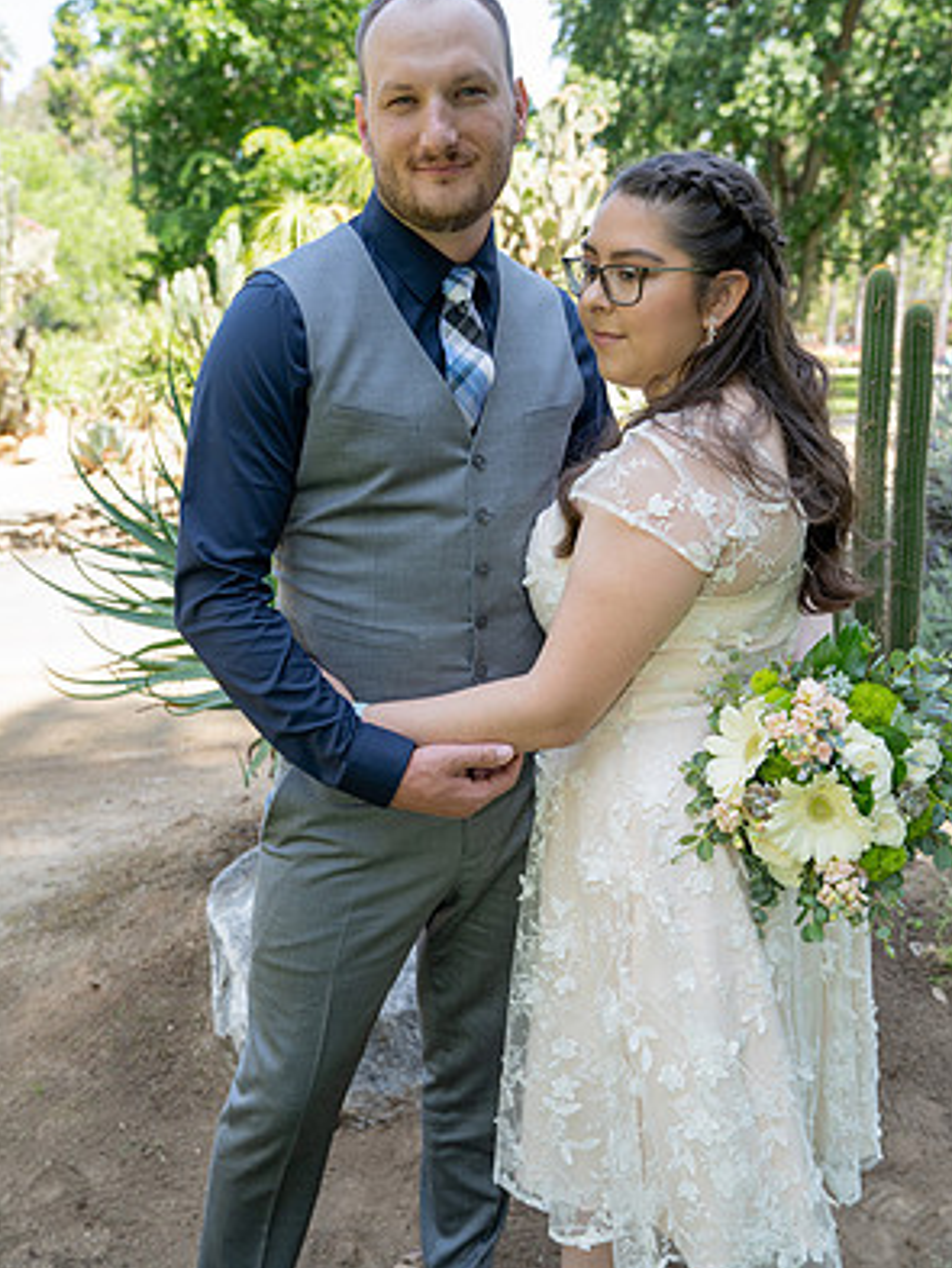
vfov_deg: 55.3
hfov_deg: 43.0
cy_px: 678
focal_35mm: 33
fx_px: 1209
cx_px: 481
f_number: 4
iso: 250
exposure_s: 1/250
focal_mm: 30
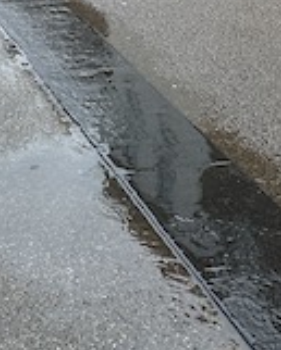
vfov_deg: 17.1
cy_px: -274
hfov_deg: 16.4
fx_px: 966
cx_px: 46
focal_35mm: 93
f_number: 1.78
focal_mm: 6.86
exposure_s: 1/1339
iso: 80
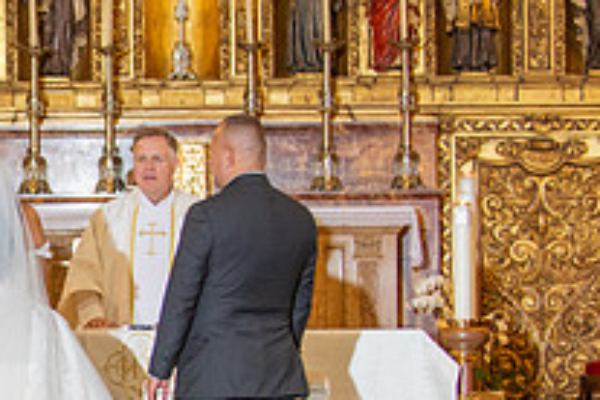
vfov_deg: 7.0
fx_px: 3266
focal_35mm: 196
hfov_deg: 10.2
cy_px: 433
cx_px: -214
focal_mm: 70
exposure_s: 1/200
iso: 1000
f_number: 2.8
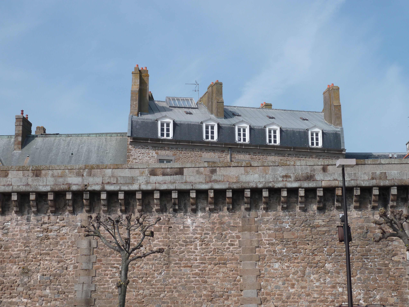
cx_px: 204
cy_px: 154
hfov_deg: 32.7
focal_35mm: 59
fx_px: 697
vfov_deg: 24.8
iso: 80
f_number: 5
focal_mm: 9.7
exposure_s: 1/500
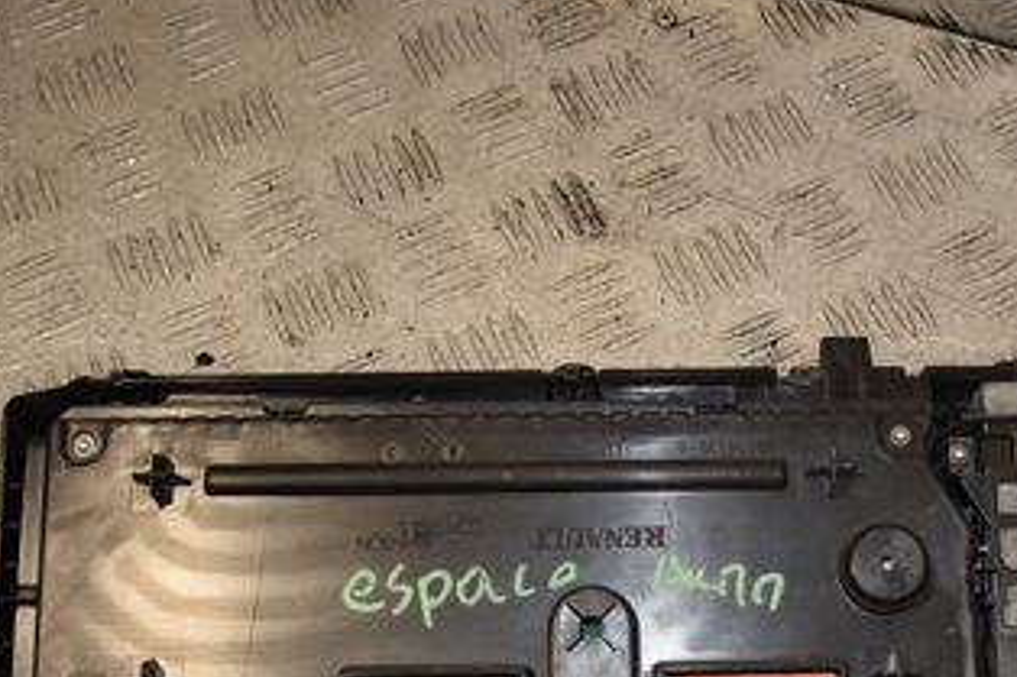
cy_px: 492
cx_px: 758
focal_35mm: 55
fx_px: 1553
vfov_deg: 24.4
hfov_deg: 35.5
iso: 800
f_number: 9
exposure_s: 1/200
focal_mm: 18
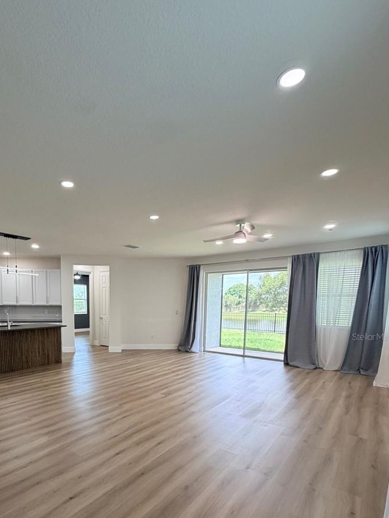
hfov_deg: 66.8
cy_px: 336
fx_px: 285
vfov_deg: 82.4
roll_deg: -0.7
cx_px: 130
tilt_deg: -6.1
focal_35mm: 19
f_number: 2.2
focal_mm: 2.22
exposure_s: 1/120
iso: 250
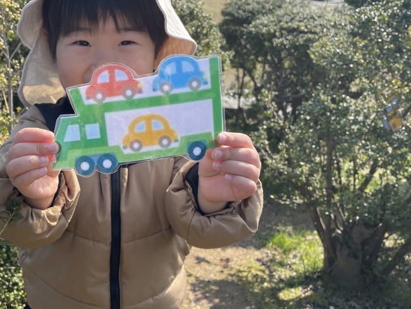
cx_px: 99
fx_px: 475
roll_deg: +0.3
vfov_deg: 35.9
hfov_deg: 45.1
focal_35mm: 40
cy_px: 132
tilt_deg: -21.2
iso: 32
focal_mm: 4.2
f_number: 1.6
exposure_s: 1/1082
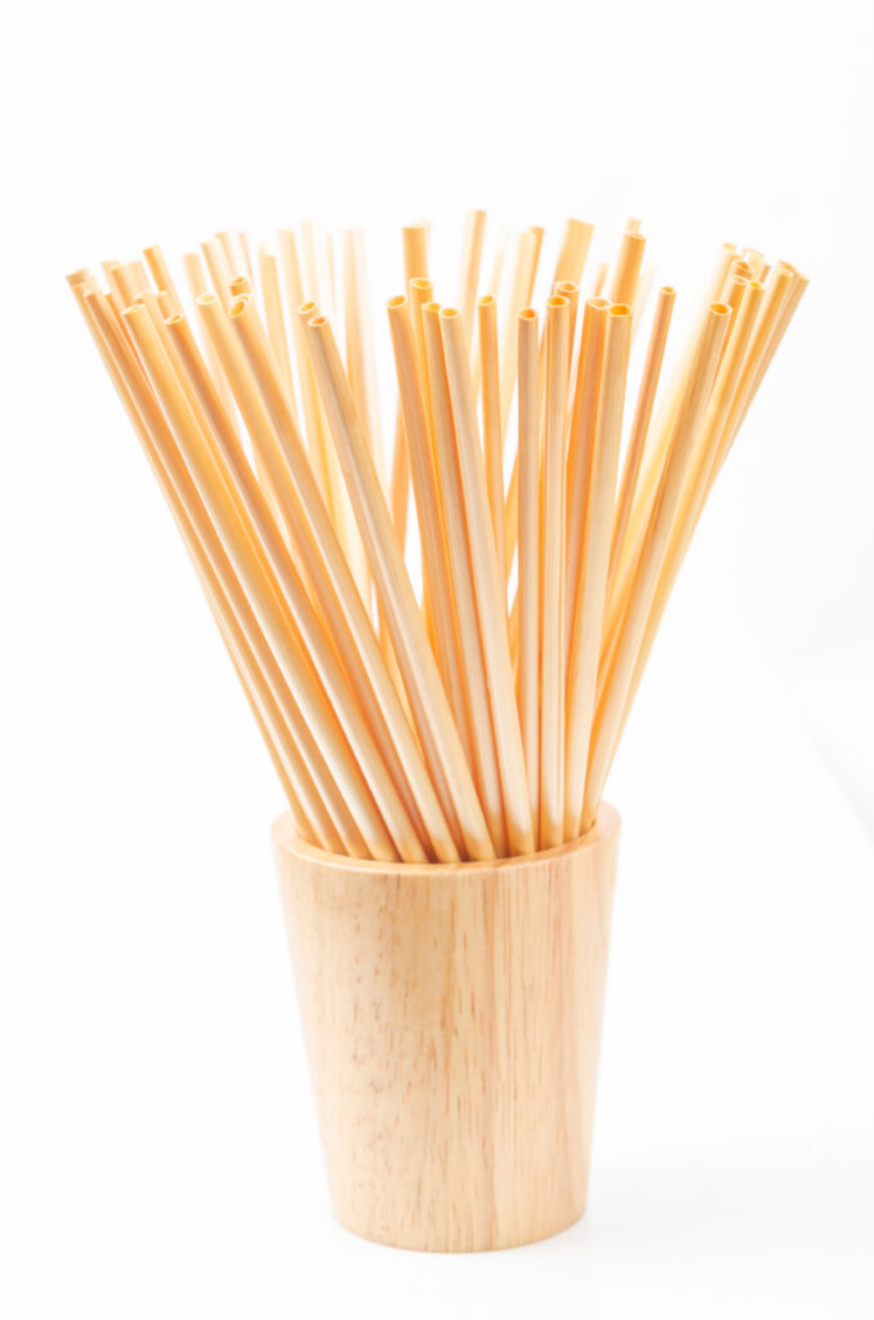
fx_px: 3293
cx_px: 437
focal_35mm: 90
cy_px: 660
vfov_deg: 22.7
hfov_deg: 15.1
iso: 100
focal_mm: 60
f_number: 8
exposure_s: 1/100
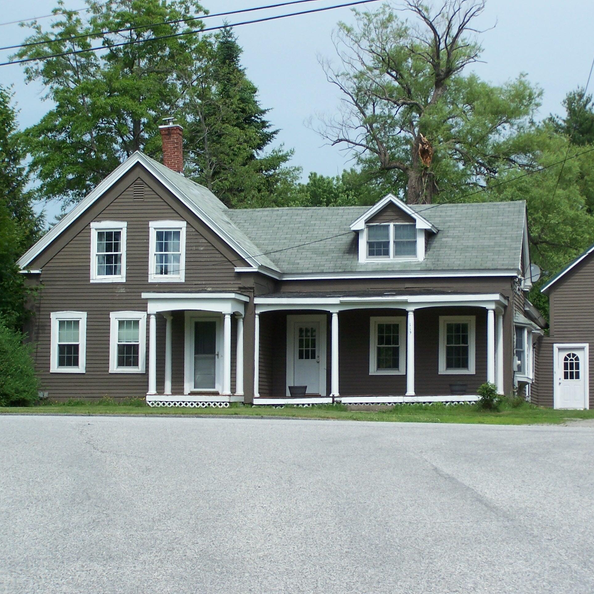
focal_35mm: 89
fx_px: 1728
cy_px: 299
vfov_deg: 19.5
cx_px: 383
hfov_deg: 19.5
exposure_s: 1/750
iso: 80
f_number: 3.2
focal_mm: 12.4
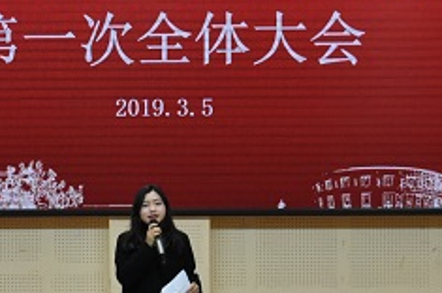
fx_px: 2470
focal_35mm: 201
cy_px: 145
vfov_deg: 6.8
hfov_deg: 10.2
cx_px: 137
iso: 1800
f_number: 5
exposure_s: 1/125
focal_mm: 45
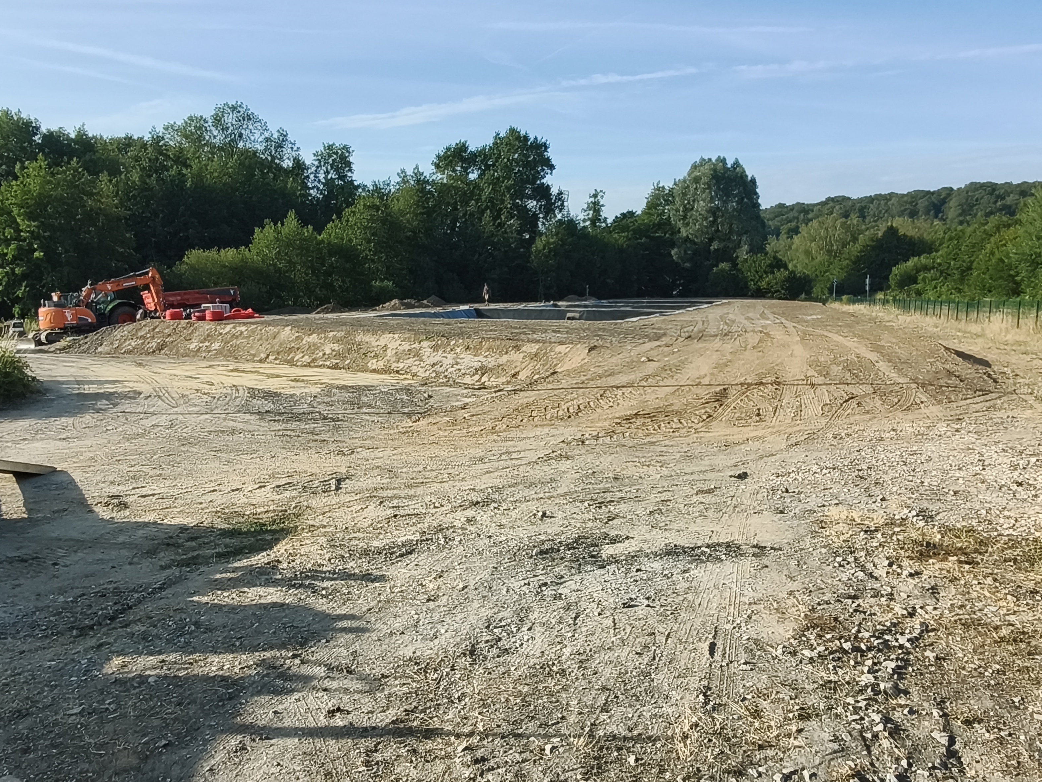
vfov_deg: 53.1
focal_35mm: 26
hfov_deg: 67.3
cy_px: 400
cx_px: 507
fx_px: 783
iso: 50
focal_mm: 1.67
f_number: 2.2
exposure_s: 1/1387
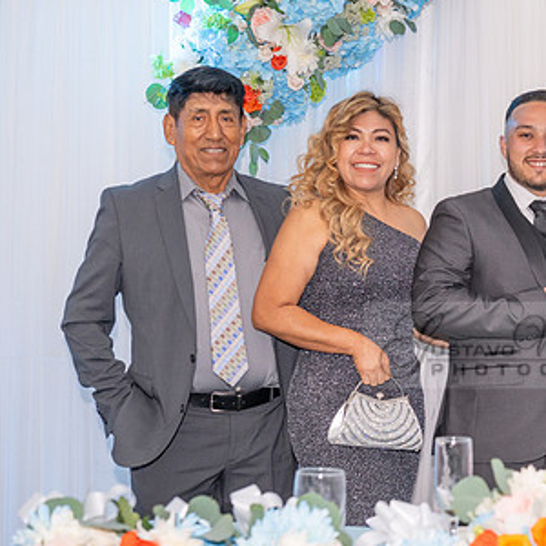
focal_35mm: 79
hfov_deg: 21.3
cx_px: 522
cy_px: 345
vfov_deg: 21.9
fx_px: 1410
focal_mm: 48
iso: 1000
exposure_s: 1/200
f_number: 4.5
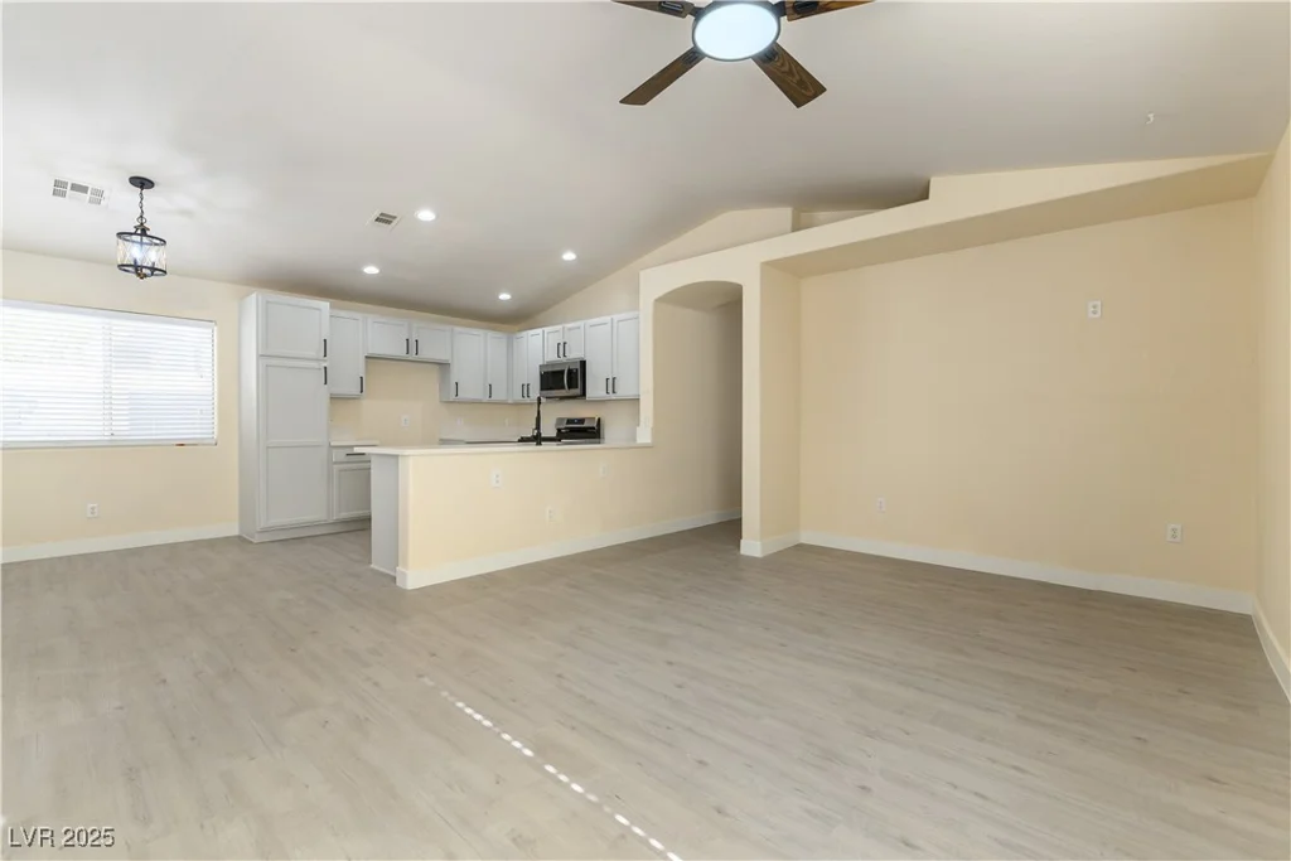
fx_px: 538
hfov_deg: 100.4
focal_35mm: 15
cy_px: 430
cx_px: 646
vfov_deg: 77.3
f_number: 8
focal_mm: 15
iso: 400
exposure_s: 1/1000
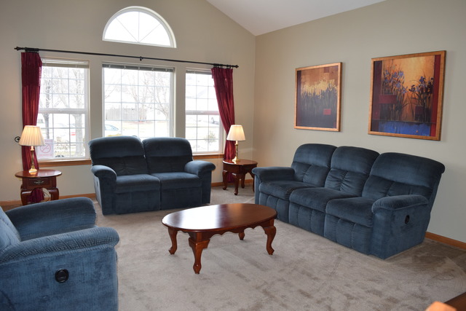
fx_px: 350
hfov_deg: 67.4
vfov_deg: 48.0
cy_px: 156
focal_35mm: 27
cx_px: 233
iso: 800
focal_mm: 18
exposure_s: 1/125
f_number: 5.6
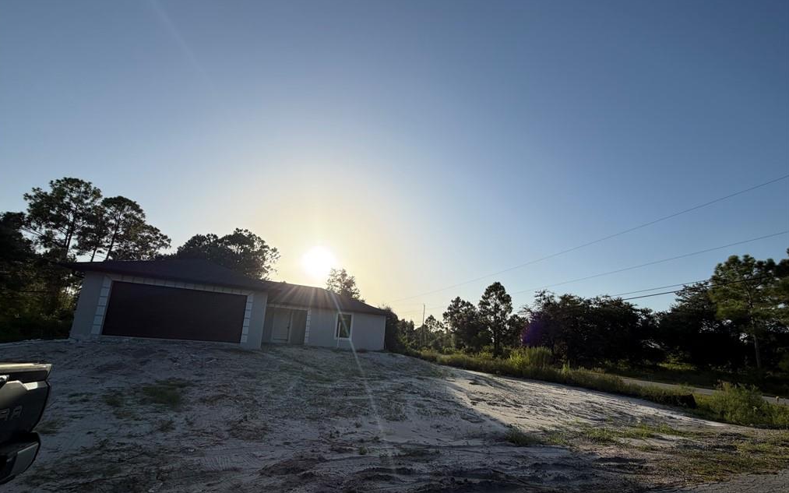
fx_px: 323
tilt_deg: +10.3
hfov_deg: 101.5
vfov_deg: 74.3
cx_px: 393
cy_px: 283
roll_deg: -4.2
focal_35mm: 15
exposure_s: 1/1211
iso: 20
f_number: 2.2
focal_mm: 2.22
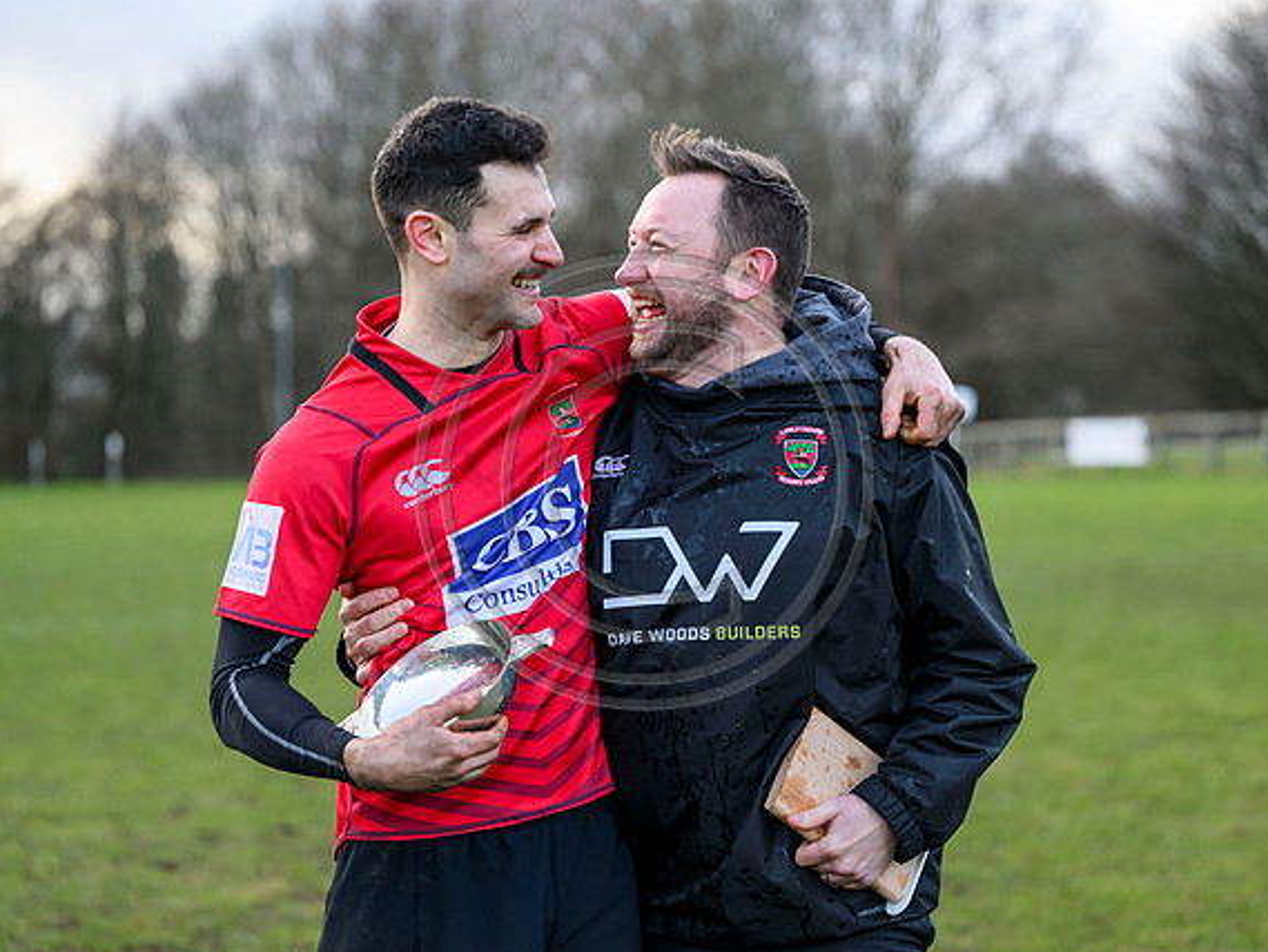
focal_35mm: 92
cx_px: 720
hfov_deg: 21.3
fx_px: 3371
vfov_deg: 16.1
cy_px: 479
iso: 1250
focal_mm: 84
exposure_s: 1/1000
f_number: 2.8
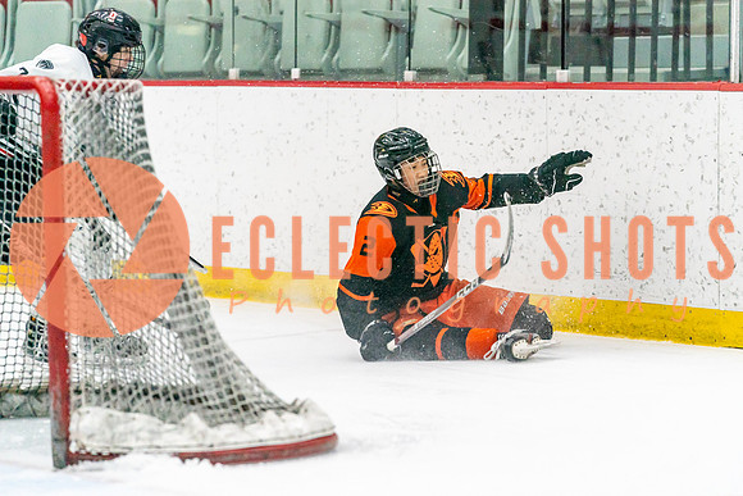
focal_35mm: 233
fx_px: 4815
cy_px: 258
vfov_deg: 5.9
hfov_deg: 8.8
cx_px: 417
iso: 3200
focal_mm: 200
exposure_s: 1/1250
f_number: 2.8
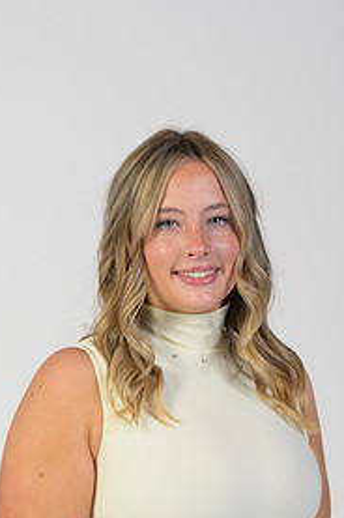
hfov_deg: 4.6
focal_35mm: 301
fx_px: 4325
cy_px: 342
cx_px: 163
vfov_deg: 6.9
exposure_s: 1/160
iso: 400
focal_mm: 185
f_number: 7.1
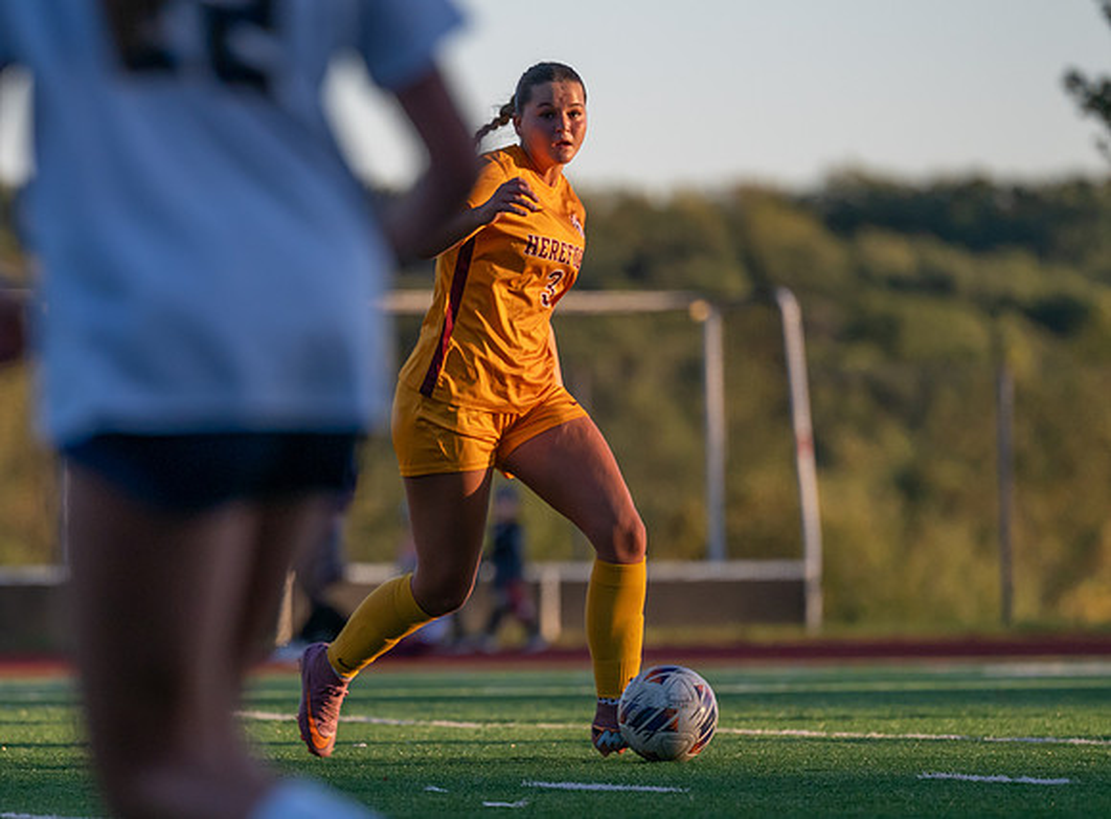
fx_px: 13123
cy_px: 449
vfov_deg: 3.6
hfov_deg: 4.8
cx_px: 296
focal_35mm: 411
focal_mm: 200
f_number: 2.8
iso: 450
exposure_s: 1/3200
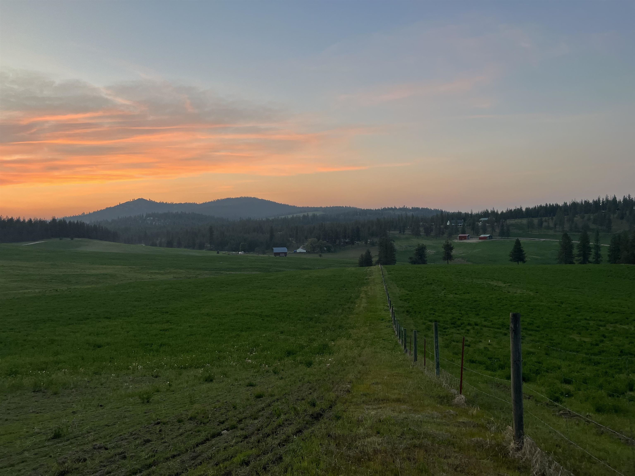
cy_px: 238
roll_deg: +1.2
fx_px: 477
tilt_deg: -0.2
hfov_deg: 67.3
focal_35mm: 26
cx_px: 318
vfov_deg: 53.1
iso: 100
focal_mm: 5.7
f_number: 1.5
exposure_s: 1/121
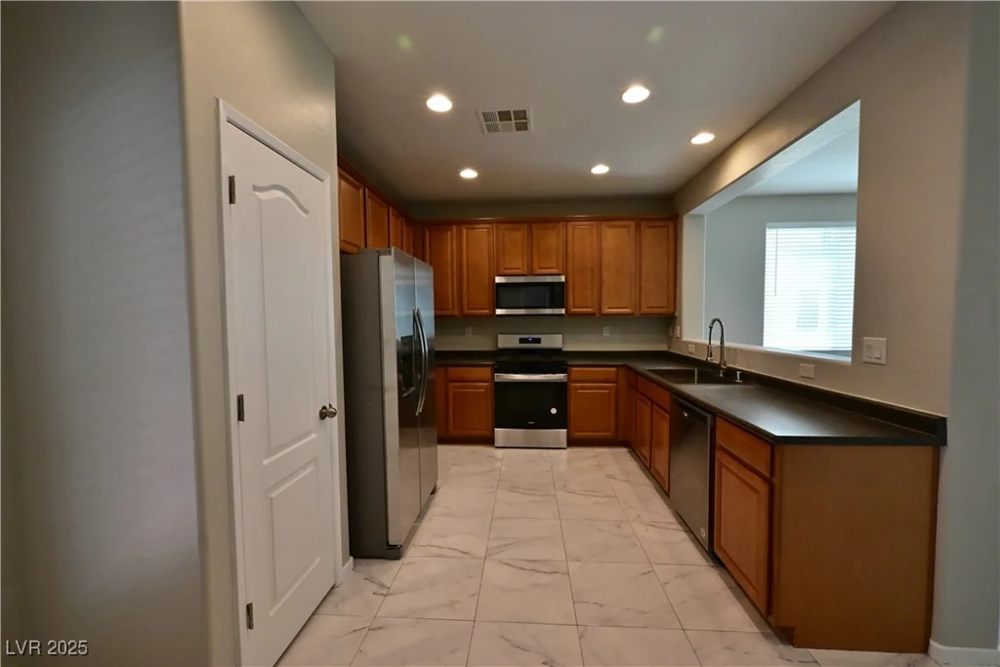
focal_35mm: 14
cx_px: 500
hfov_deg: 104.2
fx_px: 389
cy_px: 334
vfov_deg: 81.2
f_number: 18
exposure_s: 1/60
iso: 6400
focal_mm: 14
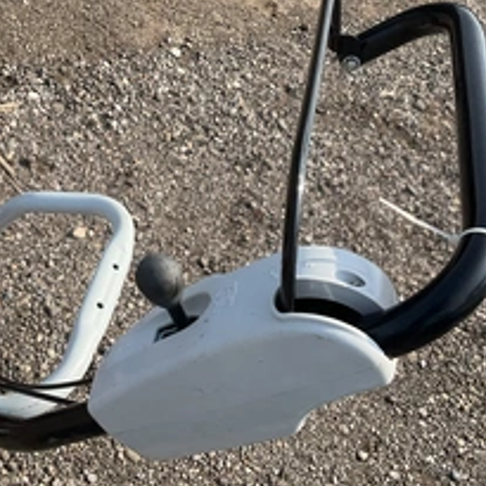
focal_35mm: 50
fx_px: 794
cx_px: 178
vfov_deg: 33.9
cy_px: 197
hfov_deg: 33.8
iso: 25
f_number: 1.8
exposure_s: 1/898
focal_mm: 3
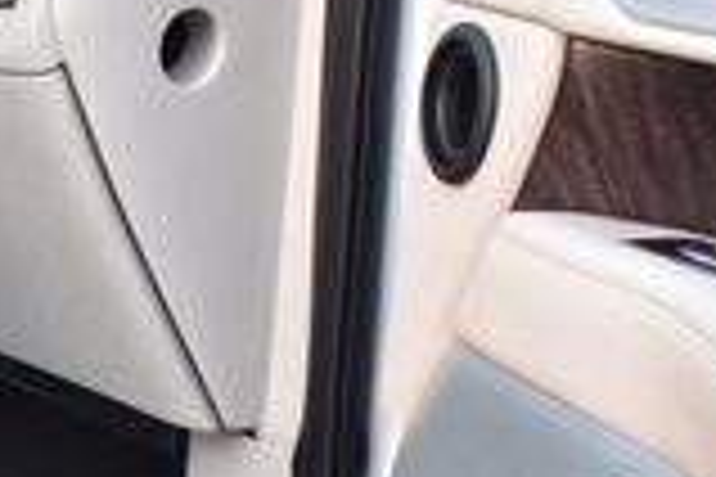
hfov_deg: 15.8
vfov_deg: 11.3
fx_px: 2406
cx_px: -297
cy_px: 310
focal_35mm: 121
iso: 400
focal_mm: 20
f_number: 4.5
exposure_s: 1/80
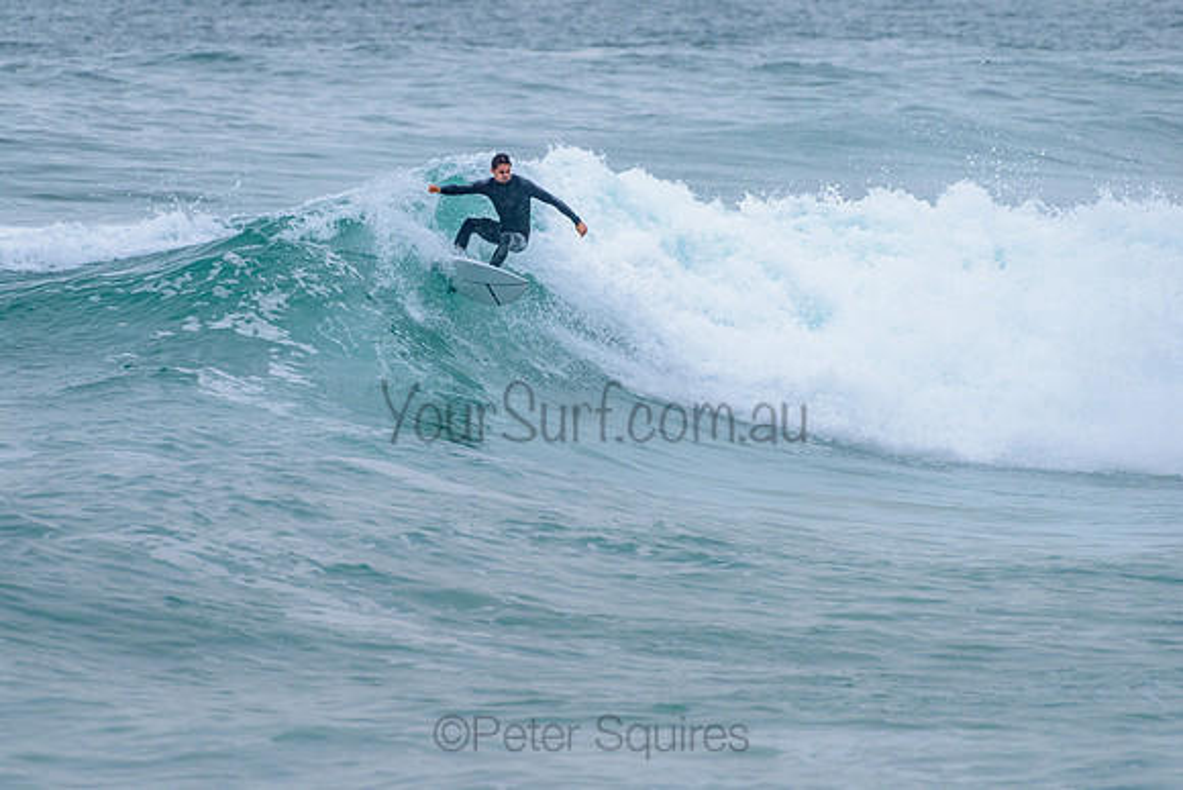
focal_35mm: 612
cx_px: 459
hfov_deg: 3.4
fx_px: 20113
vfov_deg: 2.2
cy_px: 307
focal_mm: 500
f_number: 5.6
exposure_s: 1/2000
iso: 1250
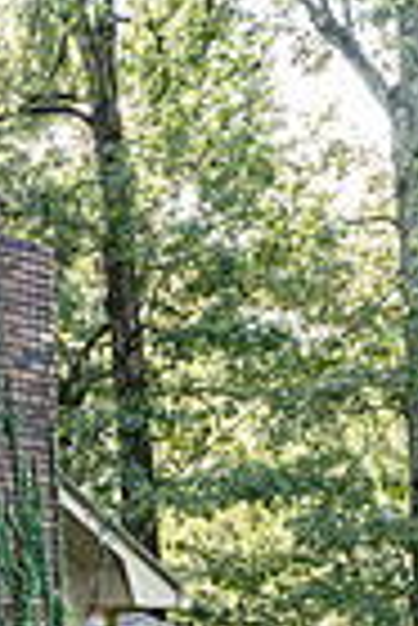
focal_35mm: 100
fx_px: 1737
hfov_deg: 11.8
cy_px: 637
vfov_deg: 19.7
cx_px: -508
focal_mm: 24
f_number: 5.6
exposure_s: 1/250
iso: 640
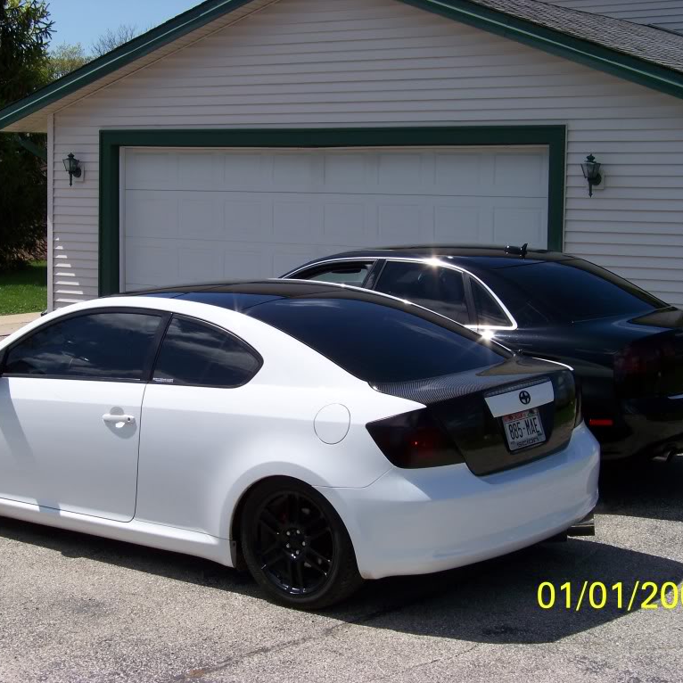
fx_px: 1451
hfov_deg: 26.5
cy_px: 342
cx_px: 318
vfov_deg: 26.5
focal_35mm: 65
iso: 64
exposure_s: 1/640
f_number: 4.5
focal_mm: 9.36
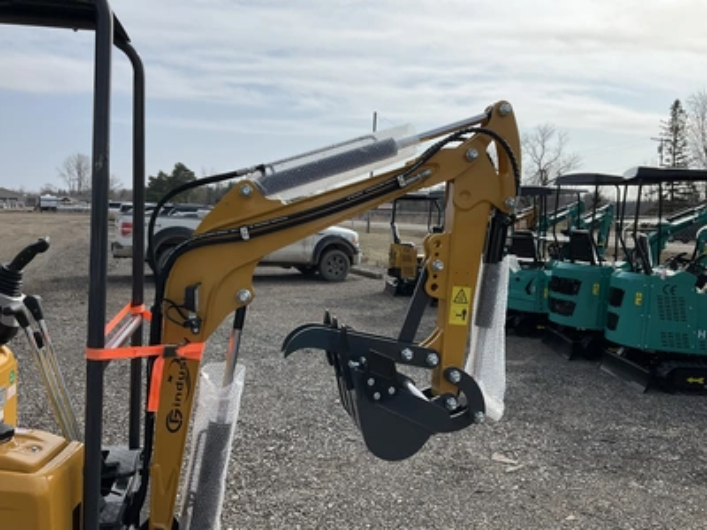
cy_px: 265
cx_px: 354
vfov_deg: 48.2
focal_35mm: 29
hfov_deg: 61.7
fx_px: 592
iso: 25
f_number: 1.8
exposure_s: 1/3534
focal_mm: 3
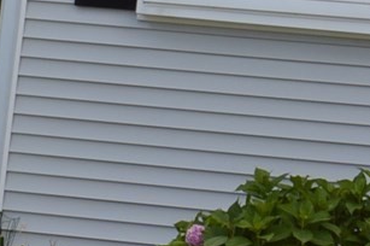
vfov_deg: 7.3
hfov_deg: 11.3
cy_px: -288
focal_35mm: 180
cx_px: 407
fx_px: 1848
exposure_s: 1/200
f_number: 7.1
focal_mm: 18
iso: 100
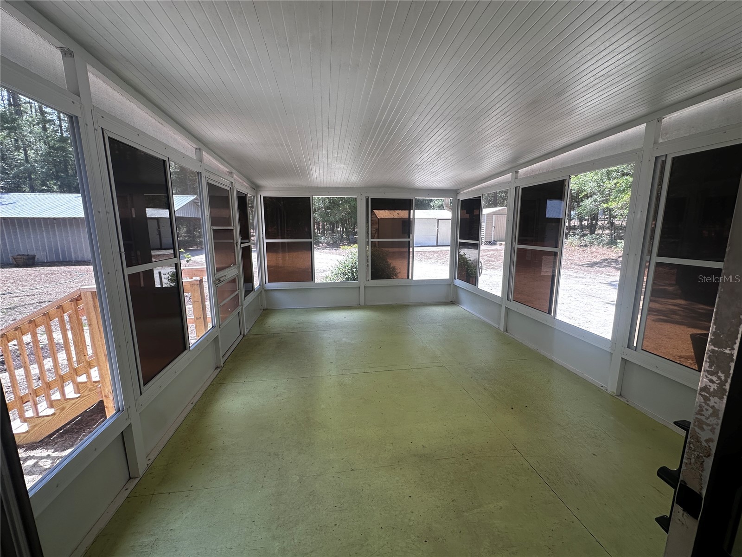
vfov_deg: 85.7
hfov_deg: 102.1
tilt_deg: -10.8
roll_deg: -0.2
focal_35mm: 14
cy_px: 278
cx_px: 371
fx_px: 300
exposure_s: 1/159
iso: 40
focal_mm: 2.22
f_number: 2.2
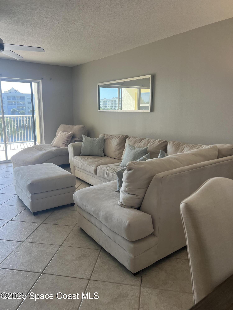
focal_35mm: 26
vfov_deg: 67.3
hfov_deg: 53.1
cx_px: 116
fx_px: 233
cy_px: 155
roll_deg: +0.5
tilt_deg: -10.5
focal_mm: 5.7
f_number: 1.5
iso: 50
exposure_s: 1/190
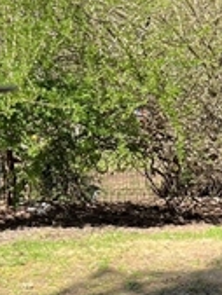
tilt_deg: -19.5
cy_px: 293
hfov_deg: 12.3
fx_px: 1008
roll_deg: -0.2
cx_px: 259
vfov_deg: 16.3
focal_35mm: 118
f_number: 1.5
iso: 50
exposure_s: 1/1252
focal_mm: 5.7
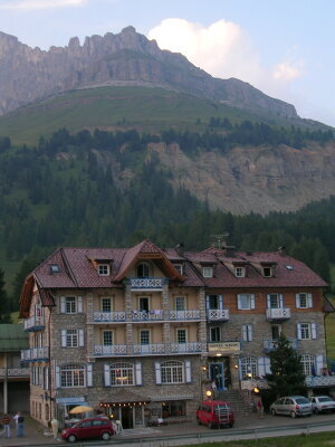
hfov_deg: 22.6
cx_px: 168
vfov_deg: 29.8
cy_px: 224
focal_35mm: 65
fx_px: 839
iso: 50
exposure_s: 1/43.7
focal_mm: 9.9
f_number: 3.5
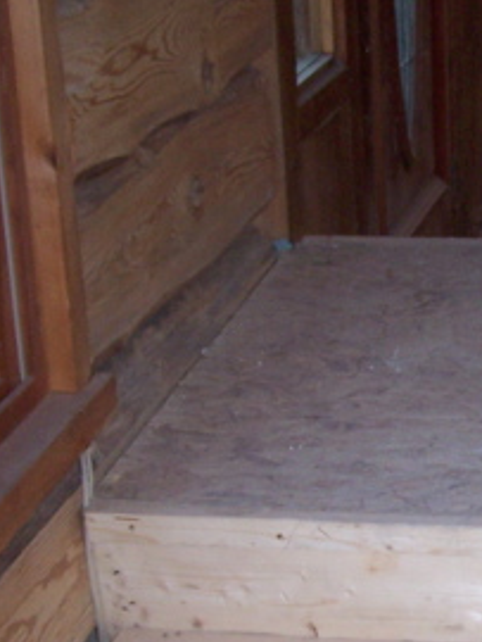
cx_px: 546
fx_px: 1668
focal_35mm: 90
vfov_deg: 21.6
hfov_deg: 15.9
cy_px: 471
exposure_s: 1/60
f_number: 2.8
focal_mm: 6.3
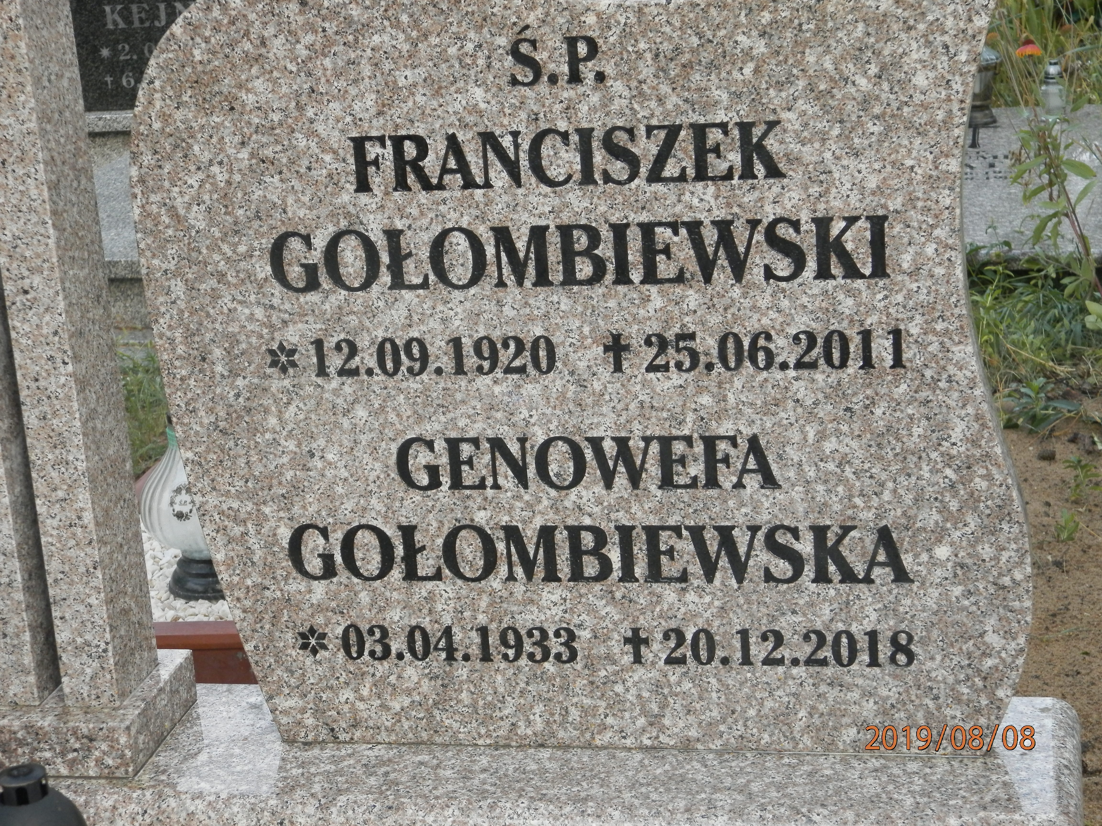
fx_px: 2165
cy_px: 413
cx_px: 551
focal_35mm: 68
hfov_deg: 28.6
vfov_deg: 21.6
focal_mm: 12.2
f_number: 4
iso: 160
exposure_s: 1/125
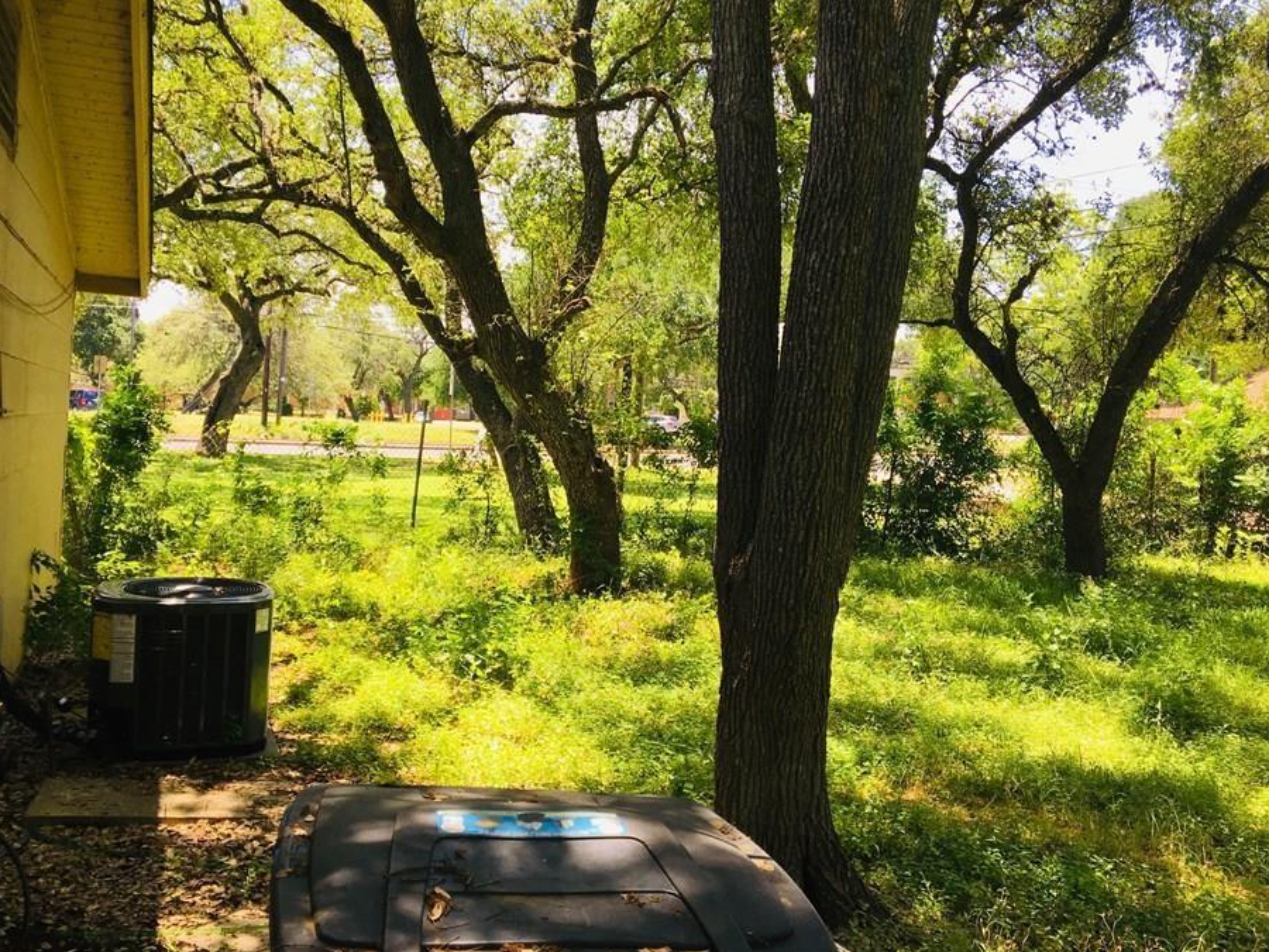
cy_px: 451
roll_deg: -4.8
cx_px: 571
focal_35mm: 33
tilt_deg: -1.6
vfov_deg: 42.9
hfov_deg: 55.3
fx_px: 1210
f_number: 2.2
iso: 25
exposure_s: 1/337
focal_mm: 4.15
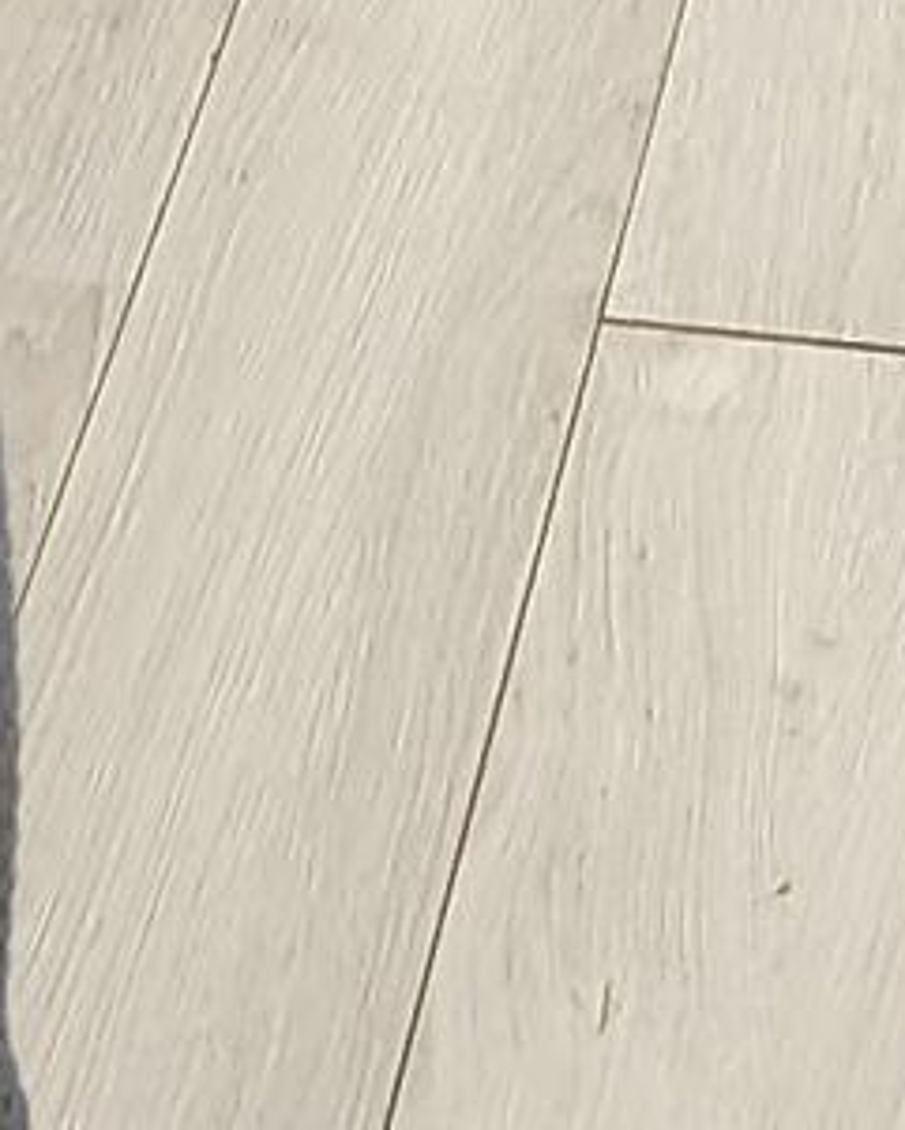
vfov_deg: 8.0
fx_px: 7496
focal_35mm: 224
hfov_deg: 6.9
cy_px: -1584
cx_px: 402
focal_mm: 6.4
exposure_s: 1/120
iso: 500
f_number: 1.8
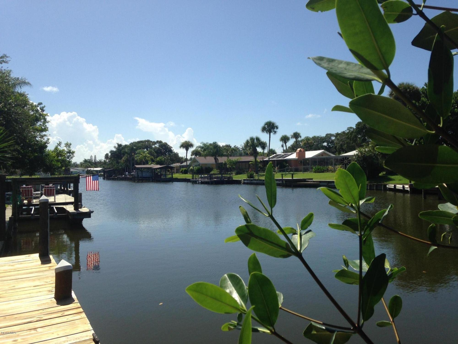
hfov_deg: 55.4
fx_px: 437
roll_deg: +3.4
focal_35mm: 33
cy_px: 172
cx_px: 229
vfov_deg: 42.9
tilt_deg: -0.8
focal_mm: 4.12
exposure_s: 1/2262
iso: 50
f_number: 2.4
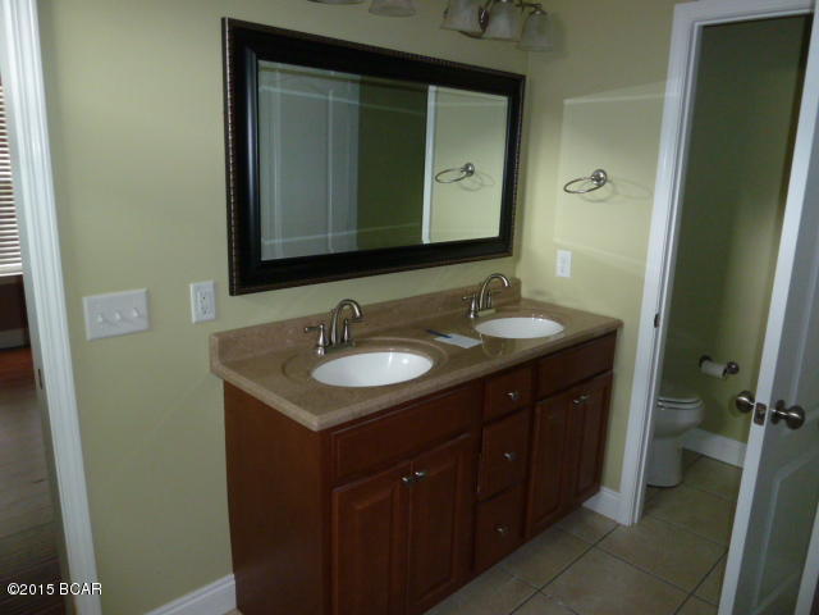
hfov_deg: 69.4
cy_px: 308
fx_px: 591
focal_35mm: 25
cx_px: 410
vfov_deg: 54.9
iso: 320
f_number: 3.3
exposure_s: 1/30
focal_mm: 4.1
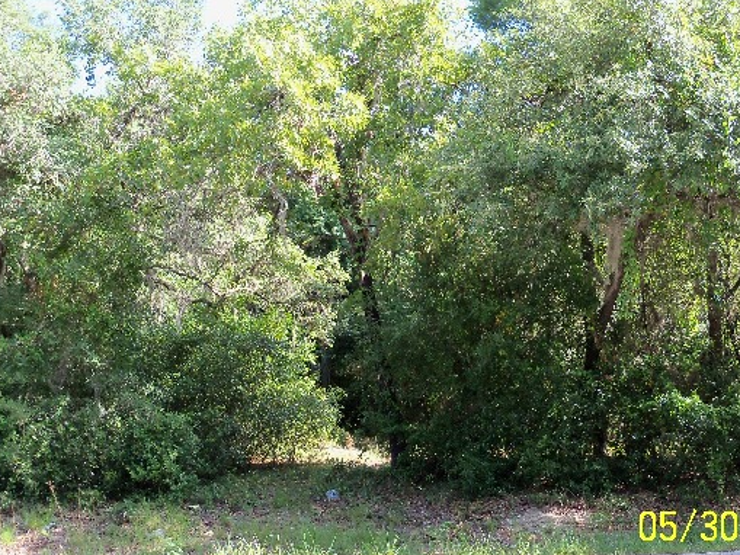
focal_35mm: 44
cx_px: 426
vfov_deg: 32.9
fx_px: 941
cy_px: 266
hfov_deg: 42.8
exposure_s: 1/80
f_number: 3.5
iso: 80
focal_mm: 6.2
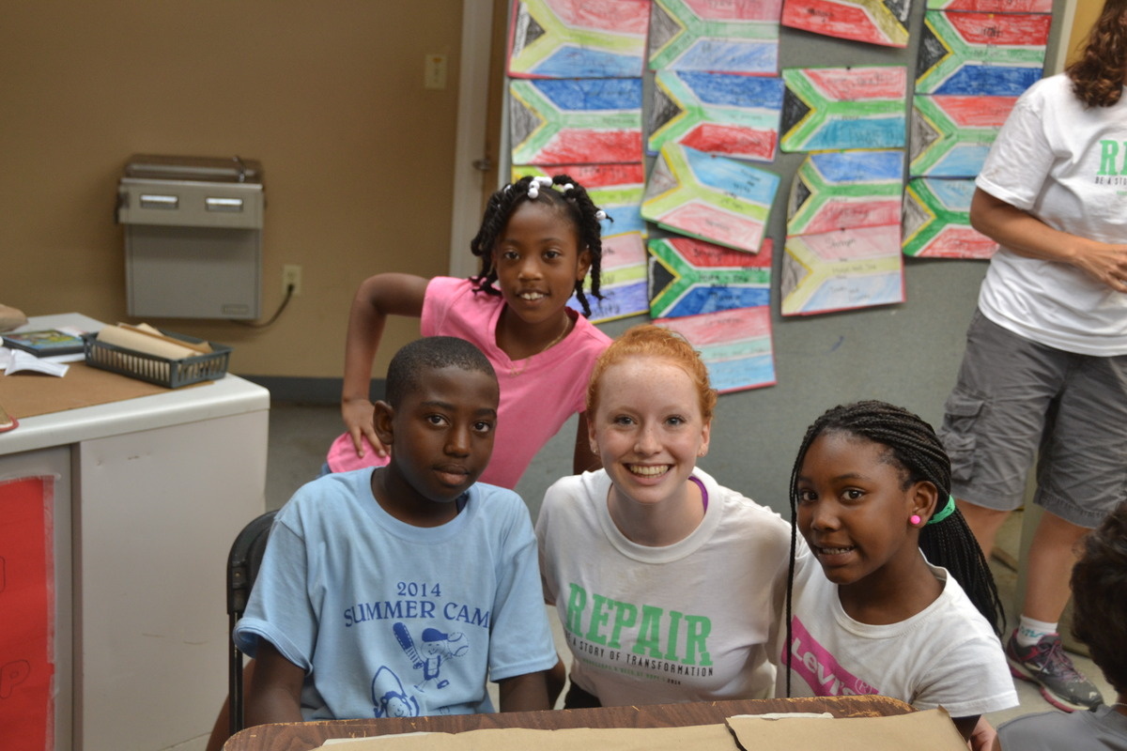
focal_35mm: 42
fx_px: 1315
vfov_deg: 31.9
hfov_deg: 46.4
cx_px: 564
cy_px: 376
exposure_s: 1/50
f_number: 4
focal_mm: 28
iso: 400
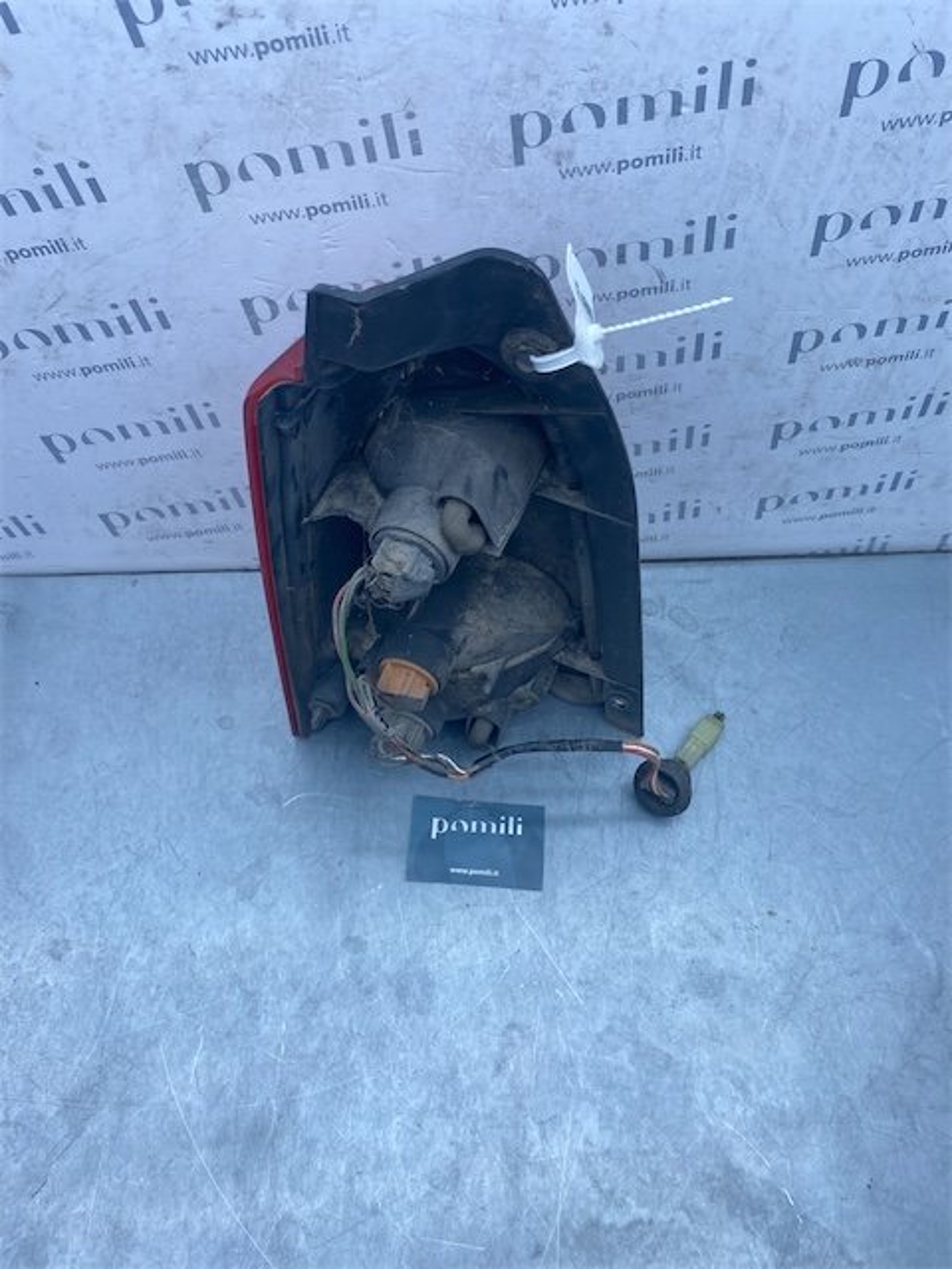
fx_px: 953
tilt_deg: -60.3
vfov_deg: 67.3
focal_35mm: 26
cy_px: 634
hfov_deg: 53.1
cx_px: 476
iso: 32
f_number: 1.8
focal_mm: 4.25
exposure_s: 1/858
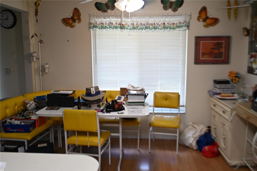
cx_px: 128
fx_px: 235
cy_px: 86
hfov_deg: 57.2
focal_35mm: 33
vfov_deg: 39.9
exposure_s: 1/30
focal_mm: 22
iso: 250
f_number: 3.8
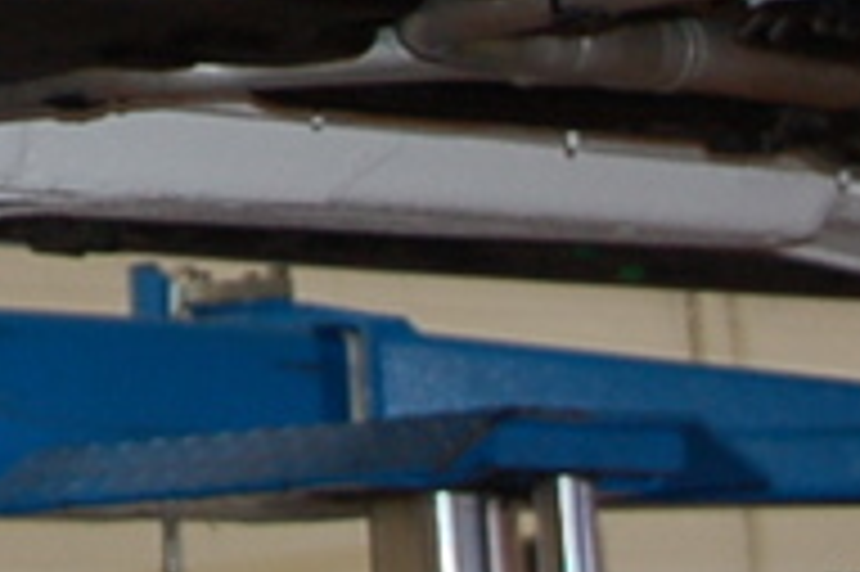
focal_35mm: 217
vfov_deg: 6.1
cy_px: -804
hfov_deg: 9.2
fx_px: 5172
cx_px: -437
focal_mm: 27
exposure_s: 1/60
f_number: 3.8
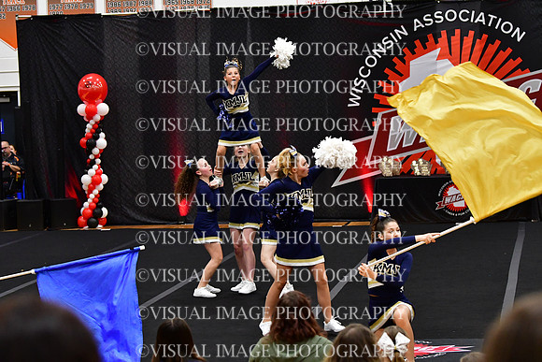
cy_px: 181
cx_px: 271
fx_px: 1581
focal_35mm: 105
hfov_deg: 19.5
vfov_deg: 13.0
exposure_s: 1/500
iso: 4000
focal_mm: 70
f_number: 3.5
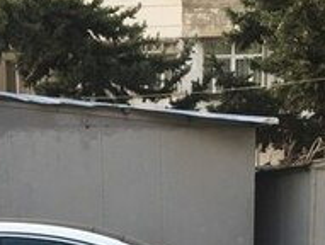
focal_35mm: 100
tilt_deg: -9.1
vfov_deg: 14.0
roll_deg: +1.3
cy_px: 362
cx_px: 71
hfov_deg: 19.4
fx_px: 941
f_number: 2.2
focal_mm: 4.15
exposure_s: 1/278
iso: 25
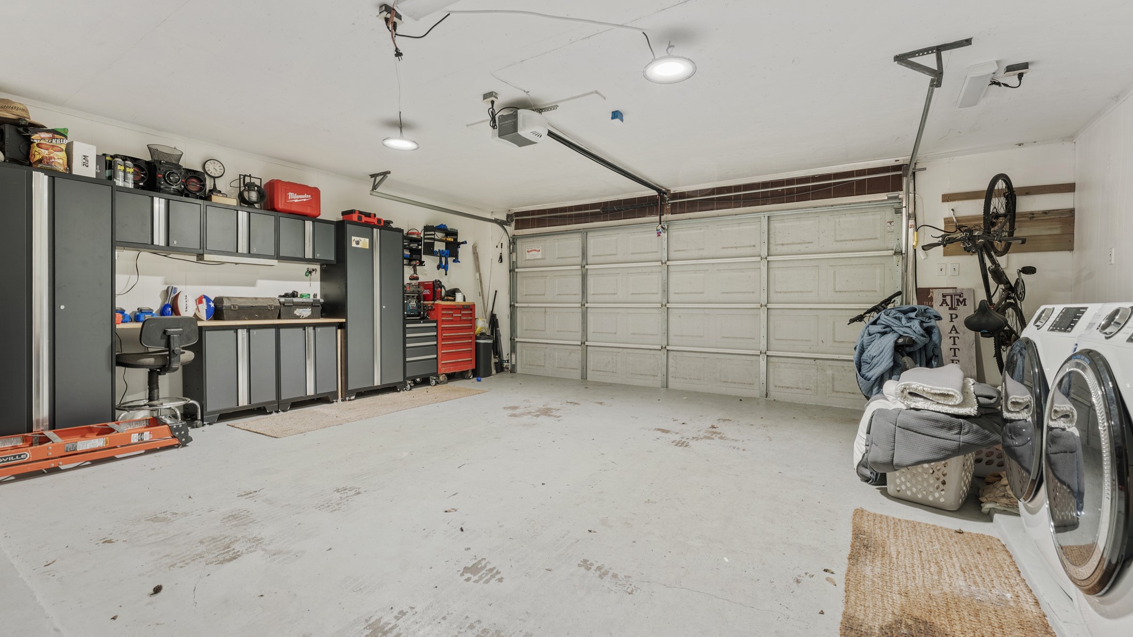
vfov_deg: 67.2
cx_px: 562
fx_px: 480
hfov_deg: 99.5
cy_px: 325
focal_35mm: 16
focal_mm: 14.9
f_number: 8
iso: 100
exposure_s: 1.6
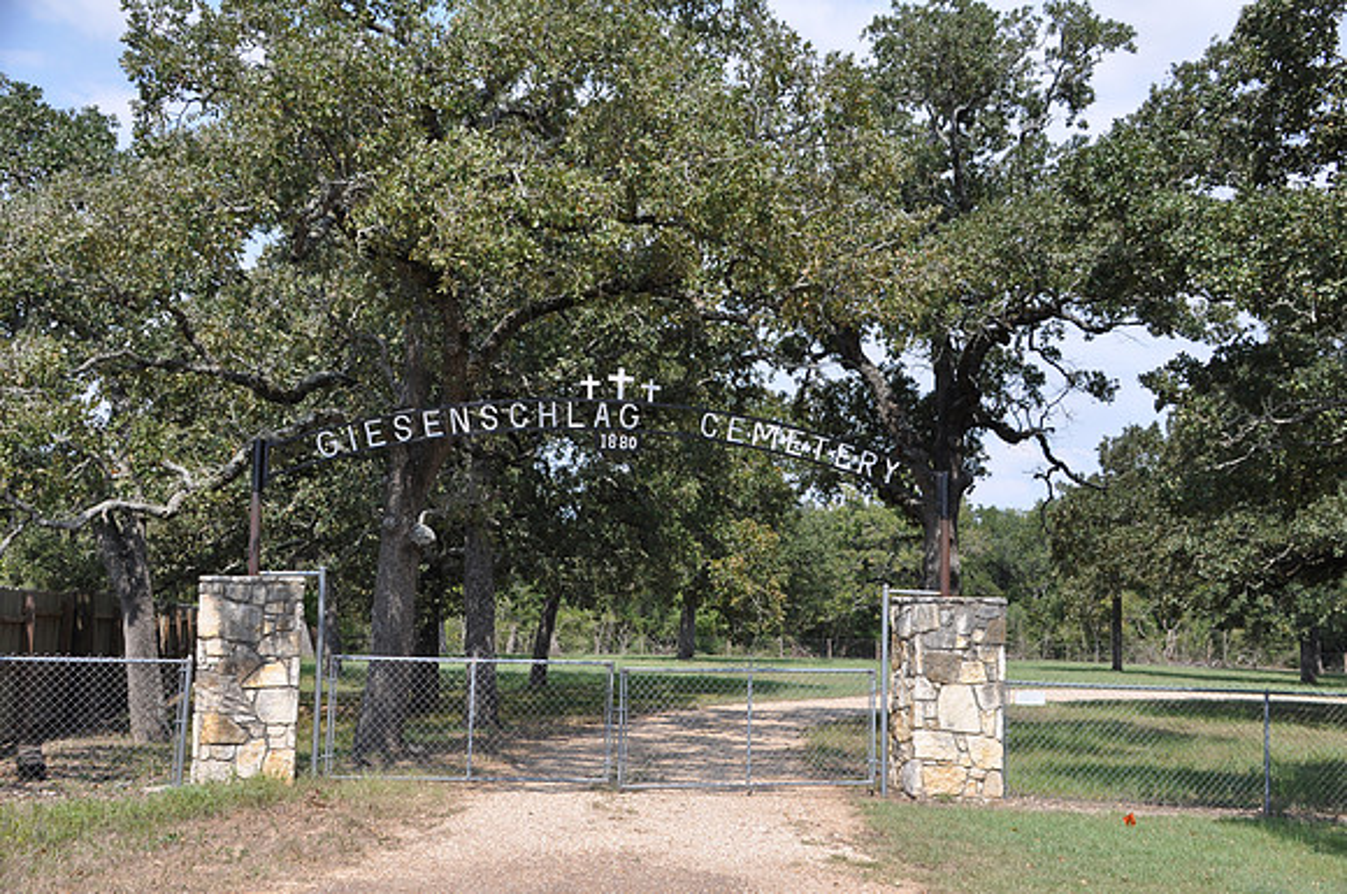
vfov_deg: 28.0
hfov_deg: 41.2
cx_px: 674
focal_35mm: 48
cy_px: 447
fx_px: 1793
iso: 200
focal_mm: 32
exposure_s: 1/250
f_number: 8
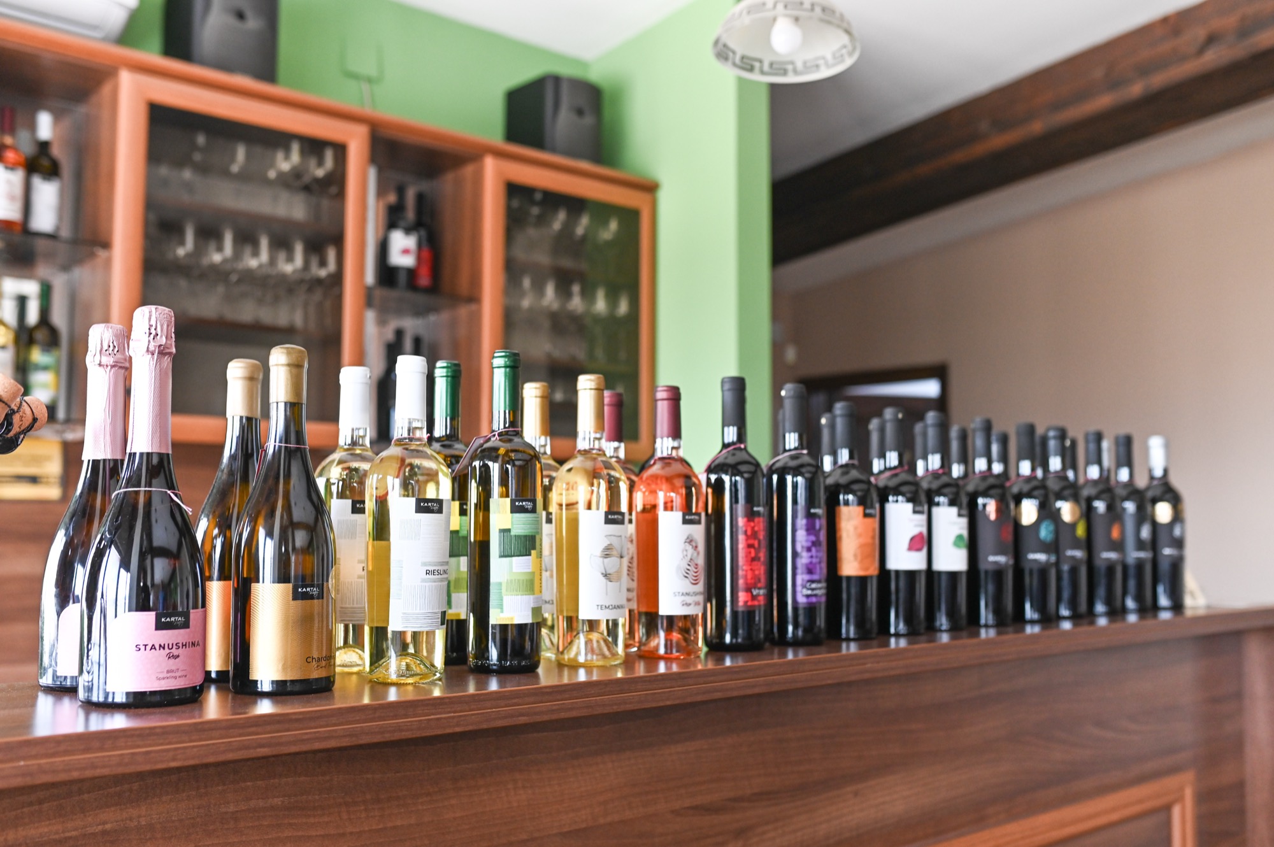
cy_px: 424
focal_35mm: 35
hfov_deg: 54.5
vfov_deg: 37.8
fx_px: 1238
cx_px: 637
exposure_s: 1/200
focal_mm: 35
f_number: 3.5
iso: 1000
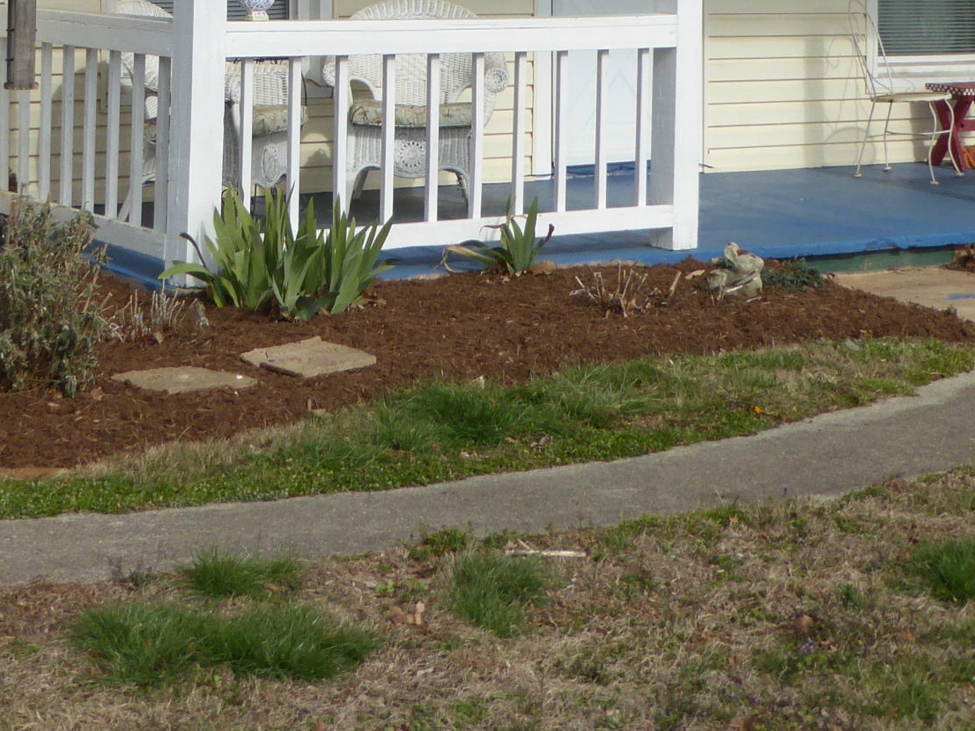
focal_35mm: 84
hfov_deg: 23.2
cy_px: -114
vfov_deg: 16.9
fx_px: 2366
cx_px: 333
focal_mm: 5.4
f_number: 3.5
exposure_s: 1/1300
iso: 100
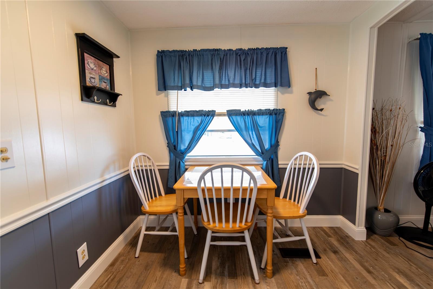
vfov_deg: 77.3
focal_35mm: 15
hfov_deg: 100.4
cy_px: 144
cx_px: 216
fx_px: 180
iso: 100
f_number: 2.8
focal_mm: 15
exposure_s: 1/15
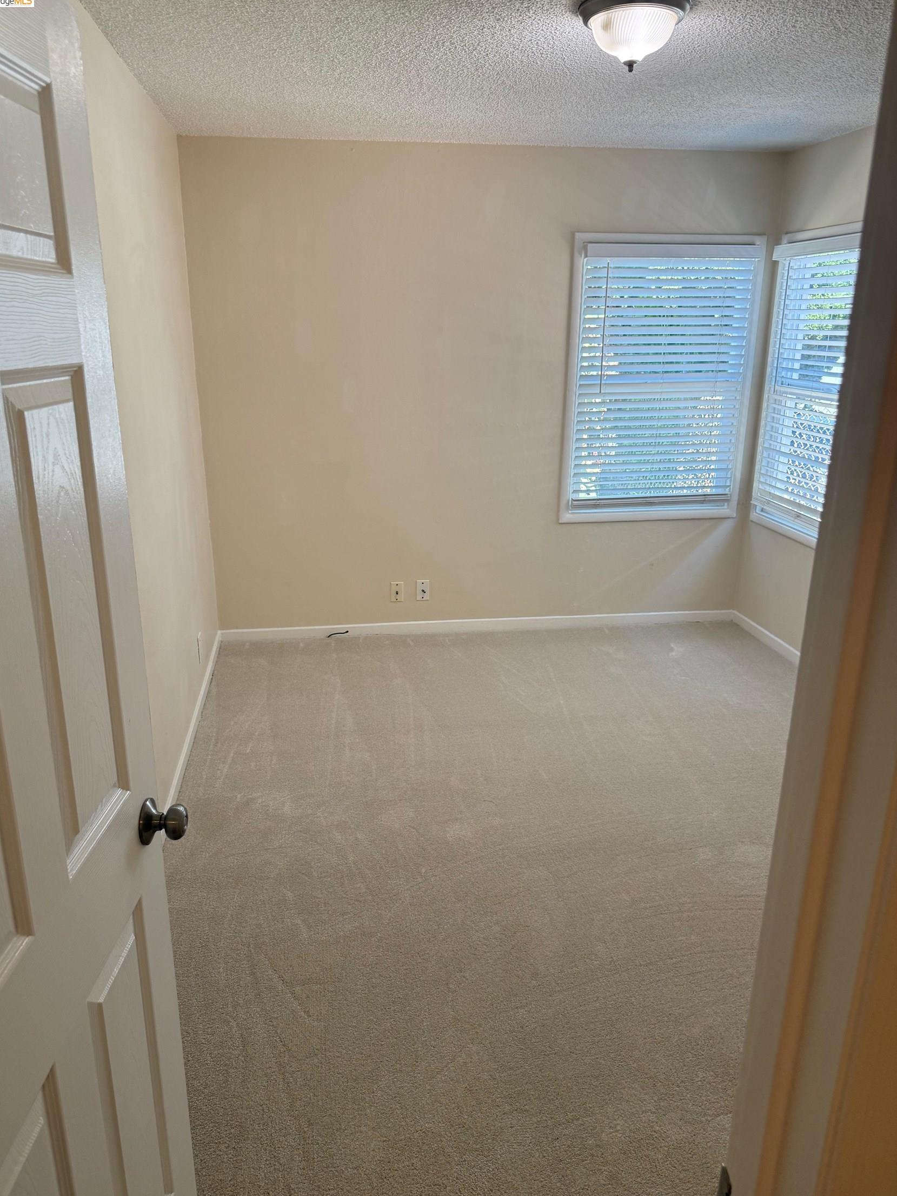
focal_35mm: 25
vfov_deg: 69.4
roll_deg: +0.3
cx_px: 433
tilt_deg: -18.0
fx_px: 864
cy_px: 613
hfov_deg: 54.9
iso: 125
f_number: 1.78
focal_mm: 6.76
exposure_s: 1/120
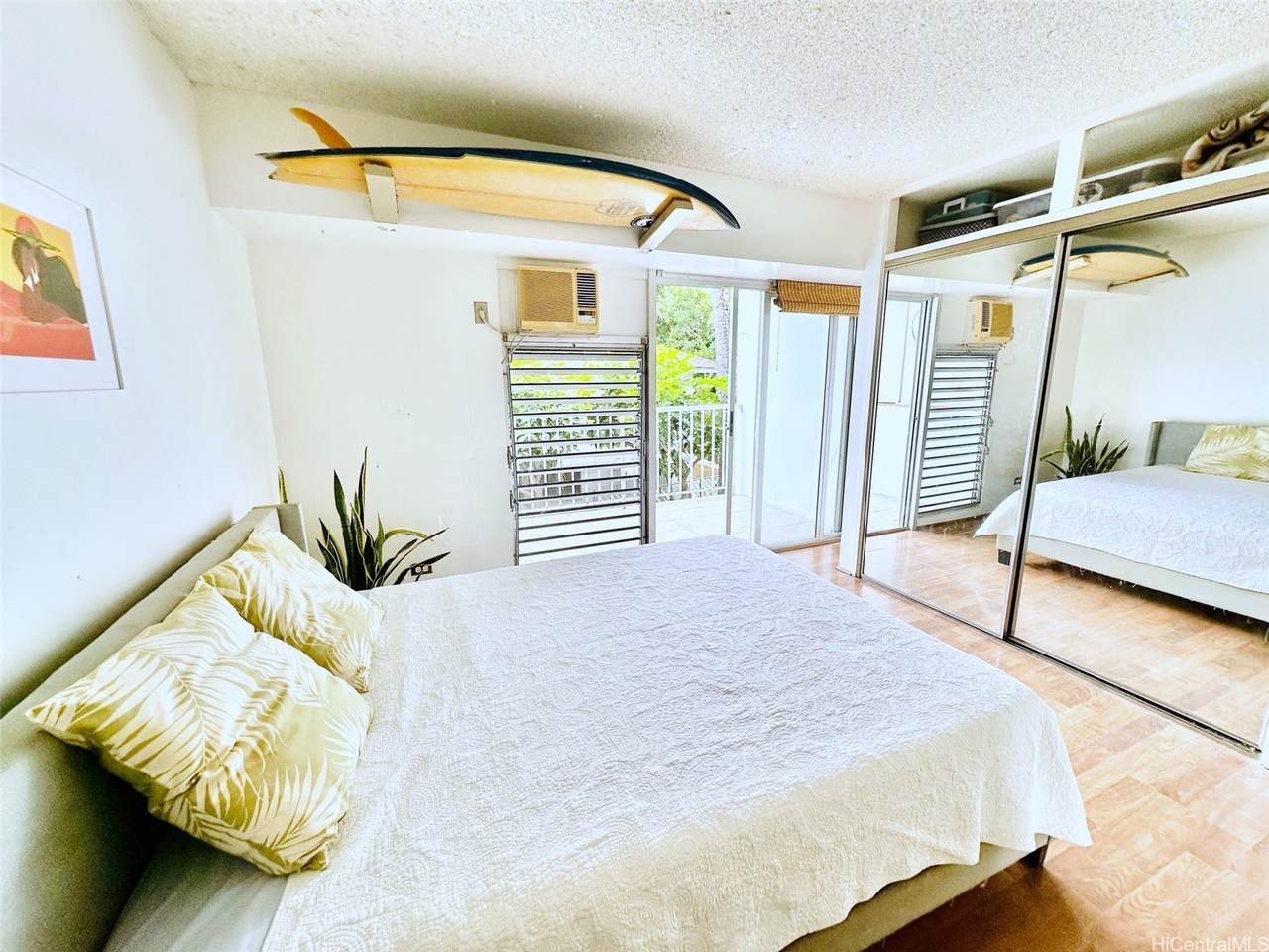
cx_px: 634
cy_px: 476
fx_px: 513
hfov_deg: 102.1
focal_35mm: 14
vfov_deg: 85.7
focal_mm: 2.22
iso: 40
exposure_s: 1/159
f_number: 2.2
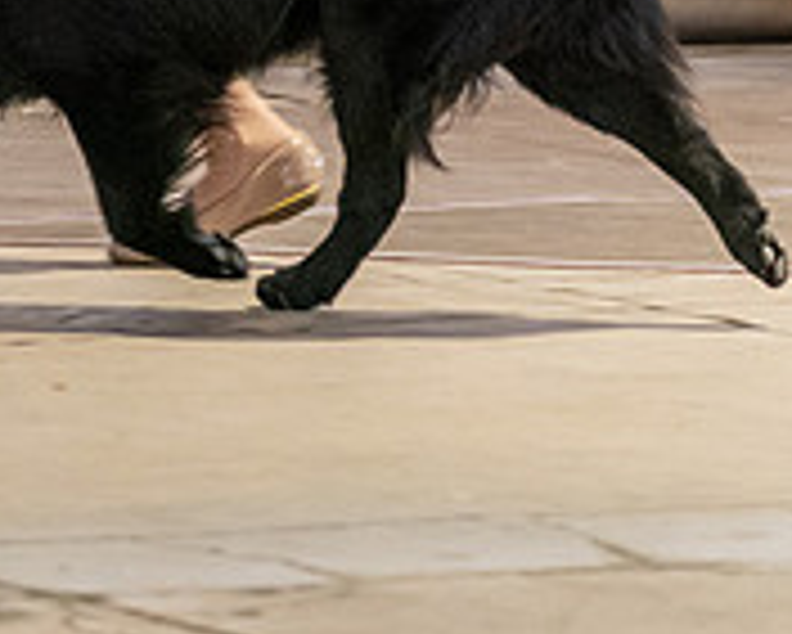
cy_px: -283
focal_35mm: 590
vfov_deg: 2.6
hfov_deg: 3.3
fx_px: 13837
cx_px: 29
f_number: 3.5
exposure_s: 1/250
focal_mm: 164
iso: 6400
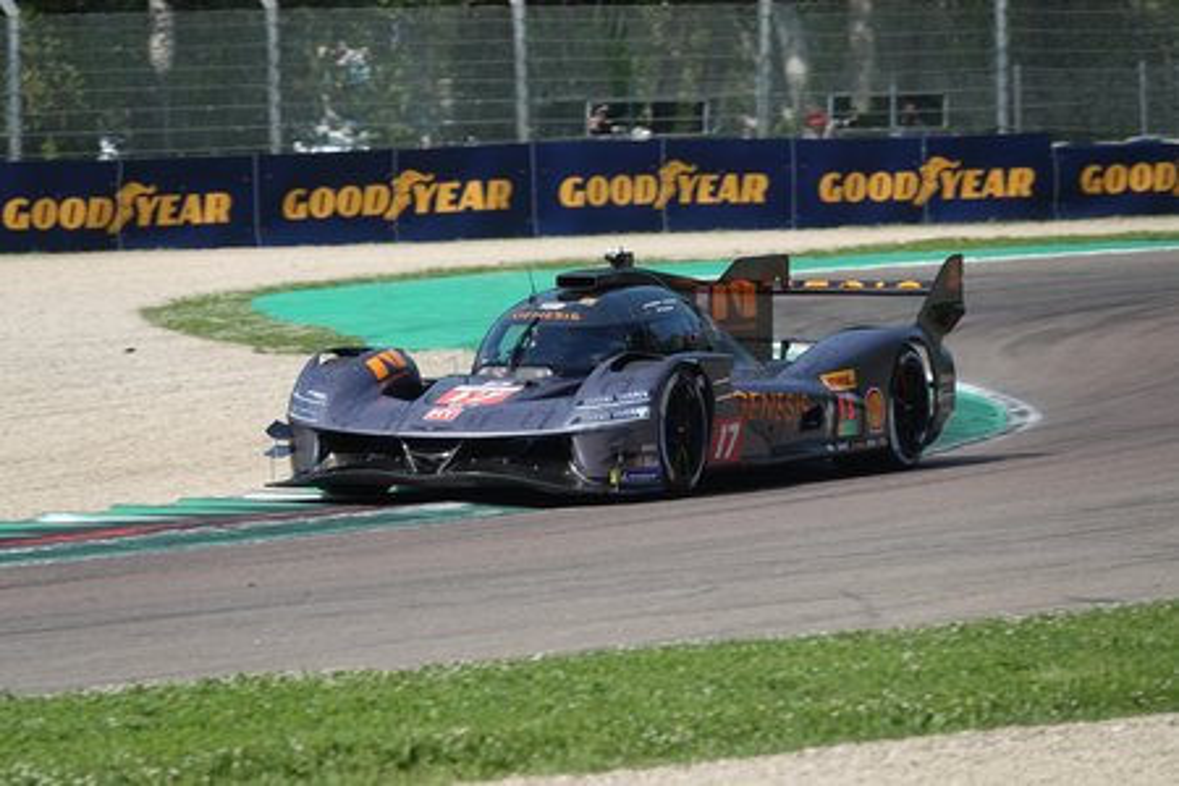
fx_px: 10807
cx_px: 590
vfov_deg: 4.2
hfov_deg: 6.2
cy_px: 393
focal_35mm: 330
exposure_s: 1/800
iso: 100
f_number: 4
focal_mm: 120.91
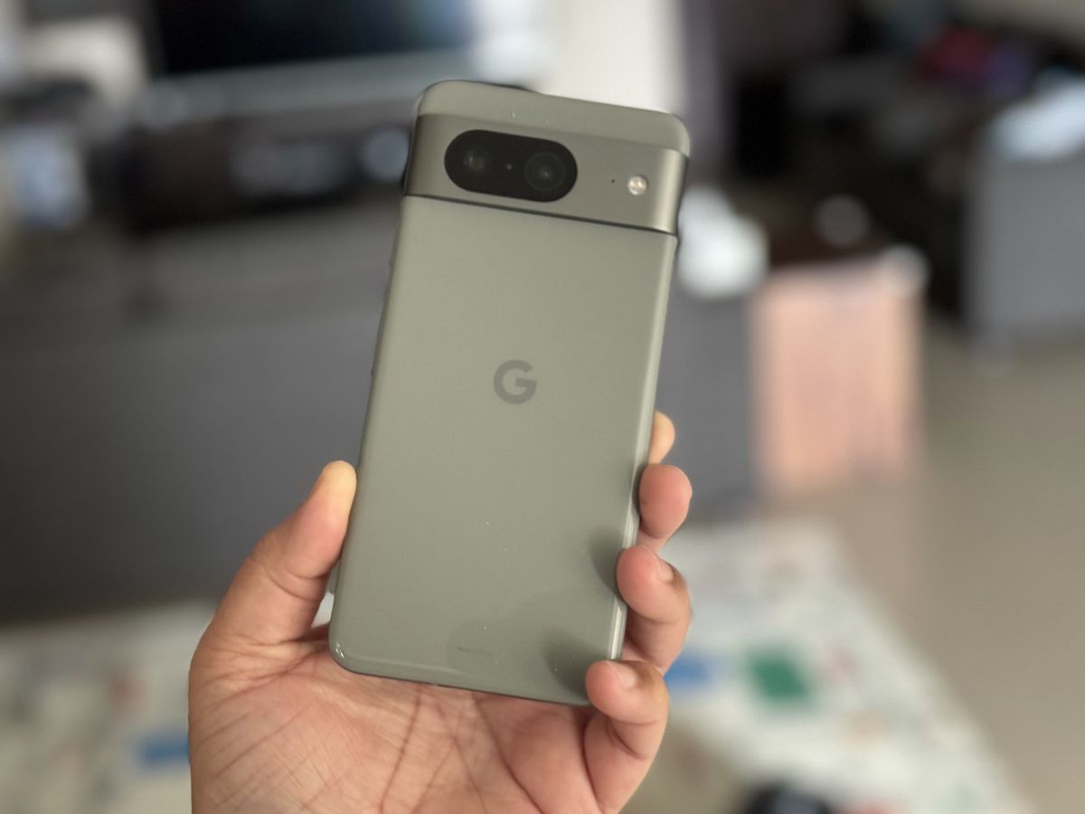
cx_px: 542
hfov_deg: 39.7
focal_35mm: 48
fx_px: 1505
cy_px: 407
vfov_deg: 30.3
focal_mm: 6.86
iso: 500
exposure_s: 1/33
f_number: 1.78
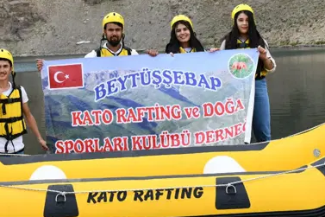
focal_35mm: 84
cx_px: 93
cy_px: 30
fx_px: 758
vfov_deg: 16.1
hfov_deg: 24.0
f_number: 8
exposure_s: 1/250
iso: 100
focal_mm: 24
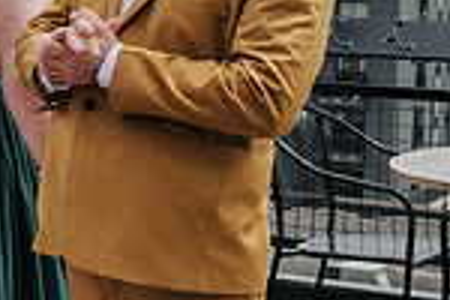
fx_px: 1687
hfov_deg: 14.1
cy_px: 66
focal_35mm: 135
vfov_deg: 10.1
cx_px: -255
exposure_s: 1/1250
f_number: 3.5
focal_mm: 35
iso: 125
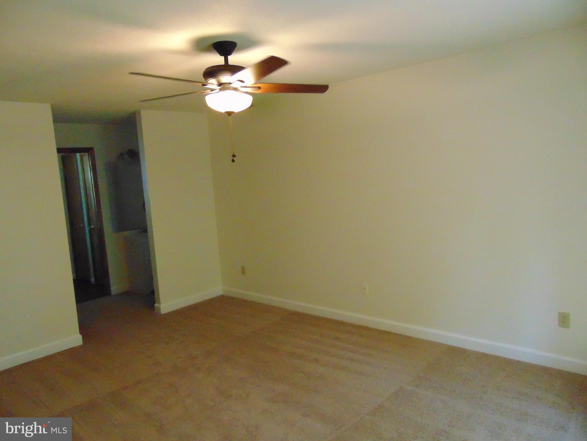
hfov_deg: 69.4
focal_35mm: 25
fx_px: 424
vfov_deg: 54.9
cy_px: 220
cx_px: 294
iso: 800
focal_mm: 4.5
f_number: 3
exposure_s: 1/125
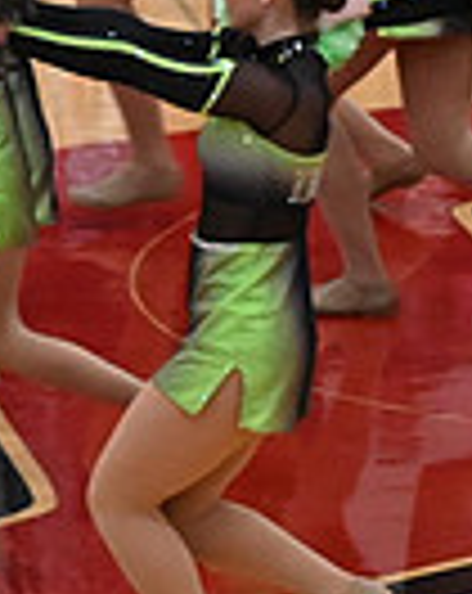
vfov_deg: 4.5
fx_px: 7605
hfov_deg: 3.5
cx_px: 1272
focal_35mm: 434
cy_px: 106
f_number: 4
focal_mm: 70
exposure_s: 1/400
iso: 6400
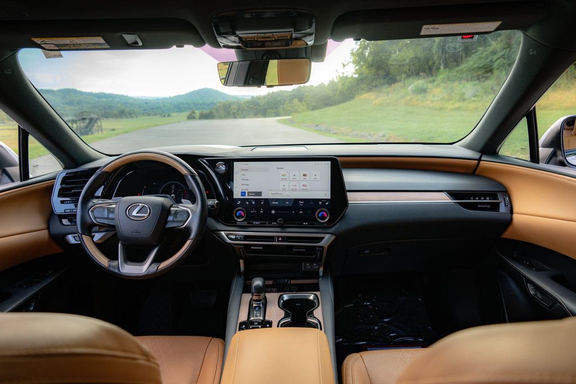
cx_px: 288
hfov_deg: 73.7
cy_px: 192
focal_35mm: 24
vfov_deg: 53.1
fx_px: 384
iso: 500
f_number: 5
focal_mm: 24
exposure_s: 1/200
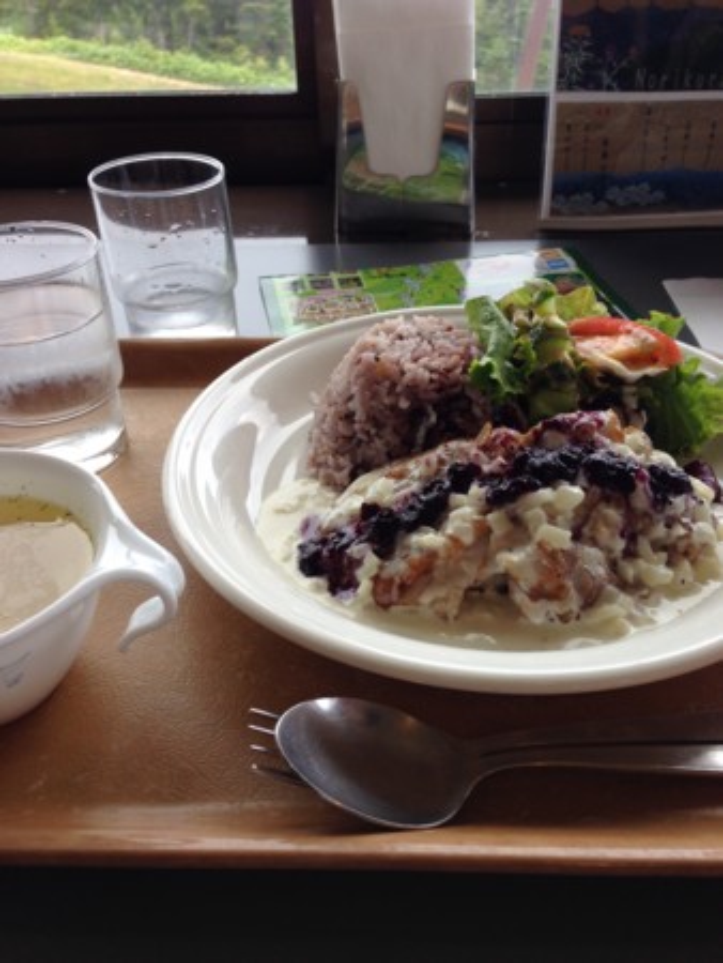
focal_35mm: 33
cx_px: 362
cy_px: 482
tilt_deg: -30.6
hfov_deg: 43.0
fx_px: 918
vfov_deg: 55.3
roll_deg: +4.9
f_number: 2.4
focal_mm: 4.12
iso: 50
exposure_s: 1/152
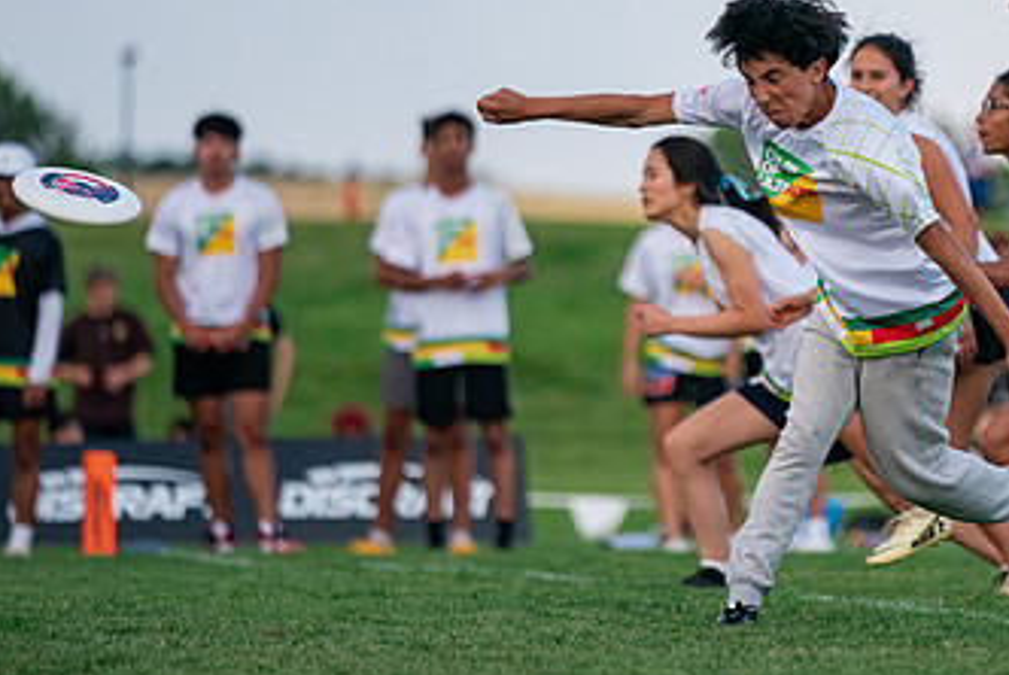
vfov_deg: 3.9
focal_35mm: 349
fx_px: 9790
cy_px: 236
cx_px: 824
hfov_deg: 5.9
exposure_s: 1/5000
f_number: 2.8
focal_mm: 200
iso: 1600
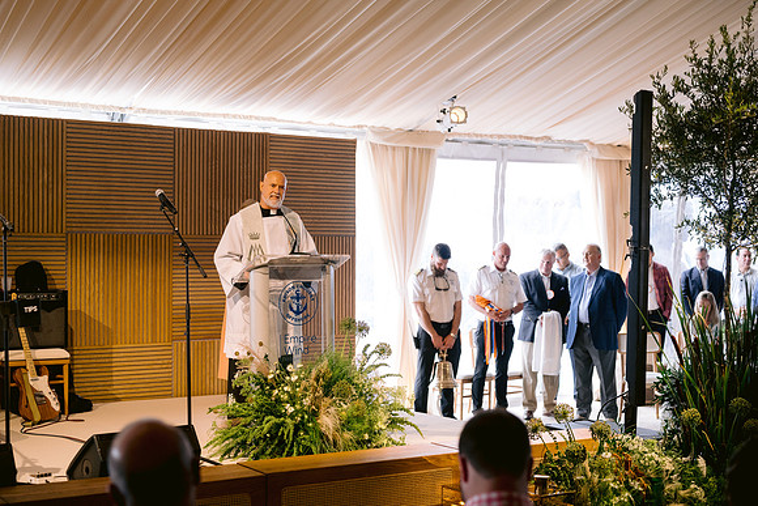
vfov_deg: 27.0
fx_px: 1053
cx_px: 379
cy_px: 253
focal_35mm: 50
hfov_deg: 39.6
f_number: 2.8
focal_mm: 50
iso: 800
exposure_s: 1/160
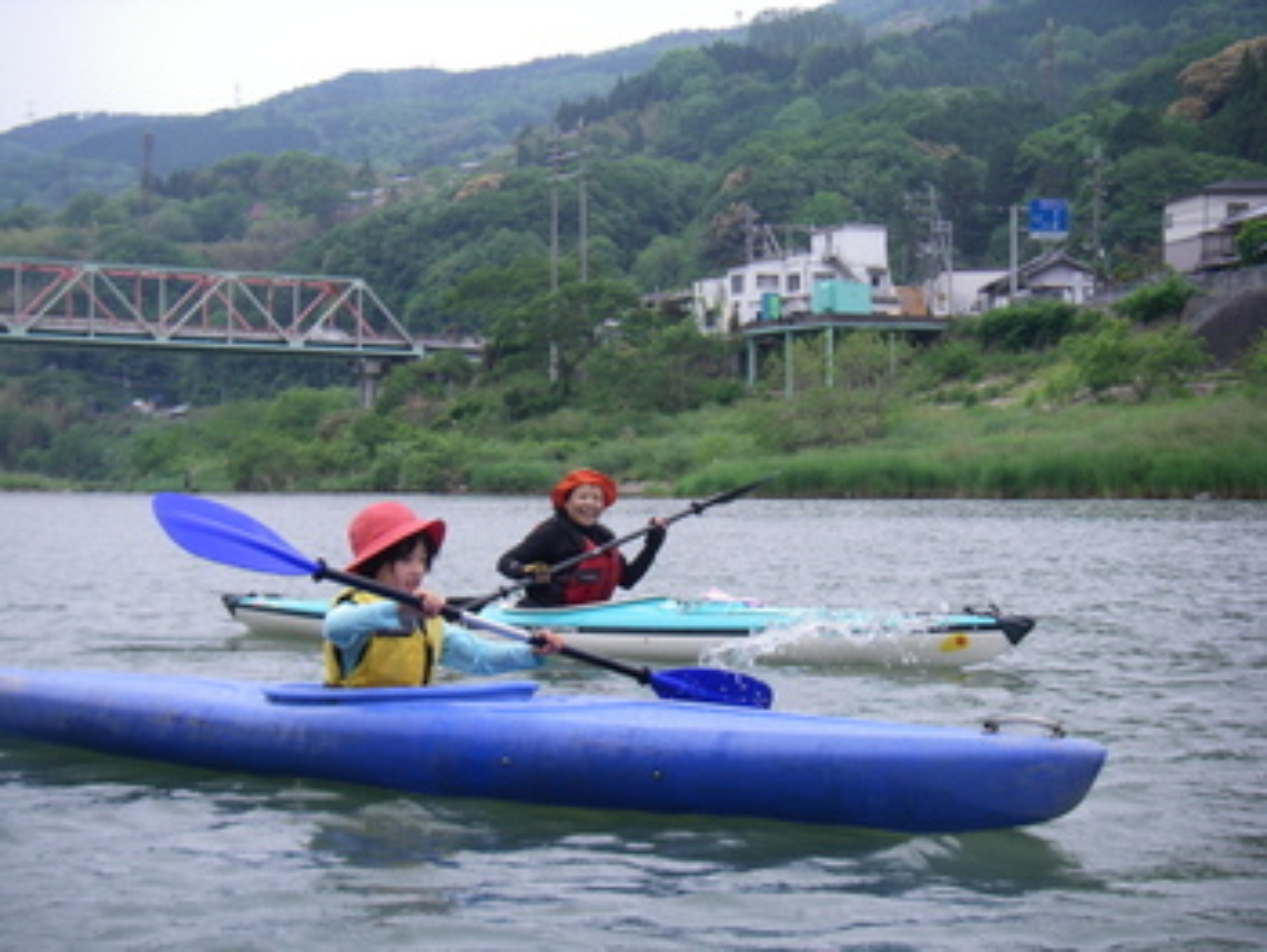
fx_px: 2307
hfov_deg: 30.7
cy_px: 476
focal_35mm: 63
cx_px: 634
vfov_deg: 23.3
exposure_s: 1/400
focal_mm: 10.5
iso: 64
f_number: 3.7
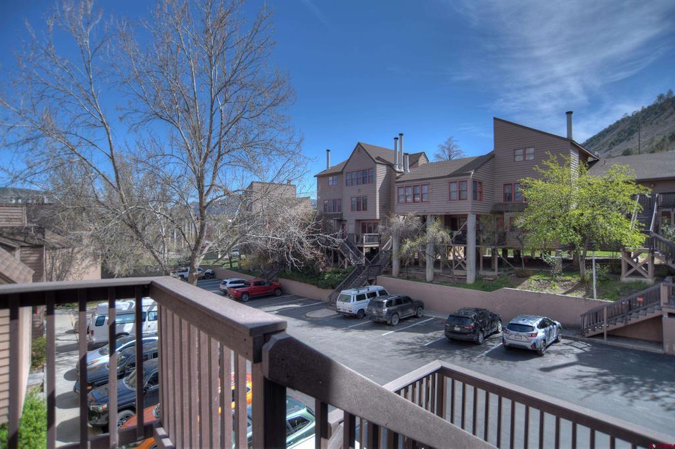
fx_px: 337
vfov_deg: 67.3
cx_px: 338
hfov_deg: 90.0
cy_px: 224
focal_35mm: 18
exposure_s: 1/800
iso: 100
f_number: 5
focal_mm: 18
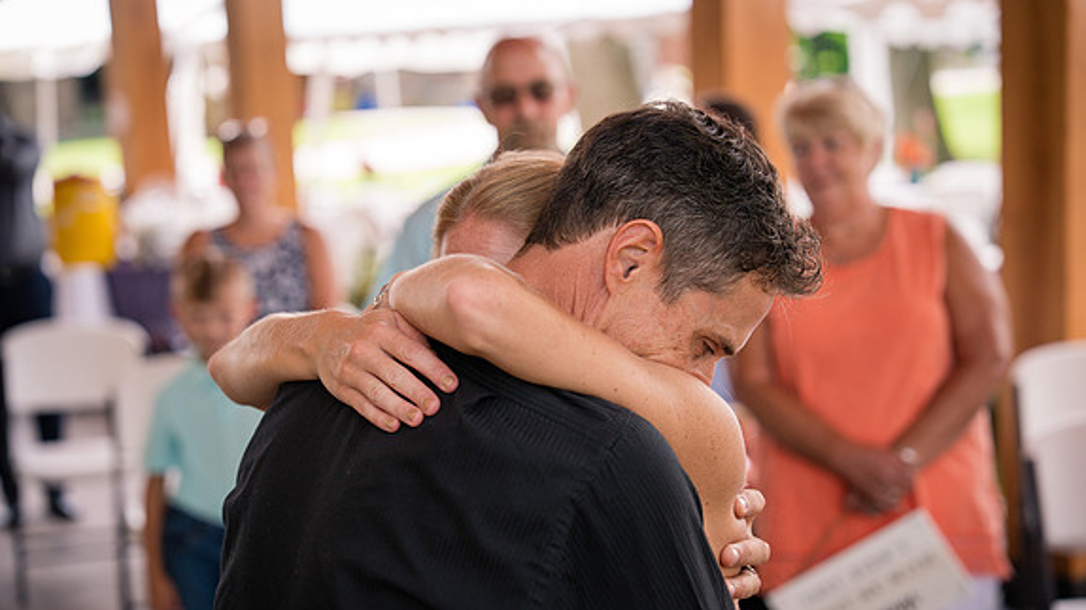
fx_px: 2130
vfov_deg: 16.3
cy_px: 358
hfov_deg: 28.6
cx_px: 546
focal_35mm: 74
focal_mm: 70
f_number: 2.8
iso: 400
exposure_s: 1/400
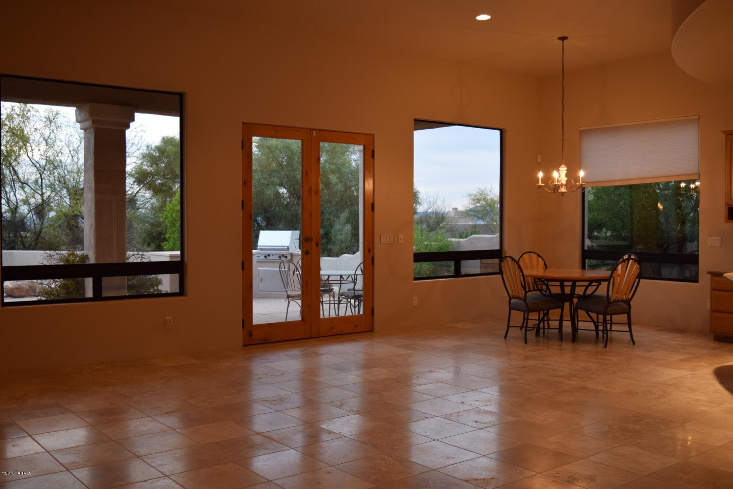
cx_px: 366
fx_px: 733
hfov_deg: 53.1
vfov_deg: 36.9
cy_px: 244
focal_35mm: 36
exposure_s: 1/60
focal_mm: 24
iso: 400
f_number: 4
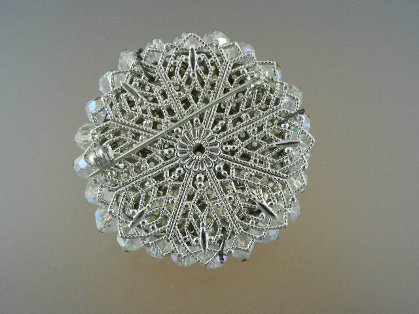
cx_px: 210
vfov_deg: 24.8
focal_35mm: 59
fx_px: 714
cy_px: 157
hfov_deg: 32.7
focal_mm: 10.6
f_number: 4
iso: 400
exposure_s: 1/24.3
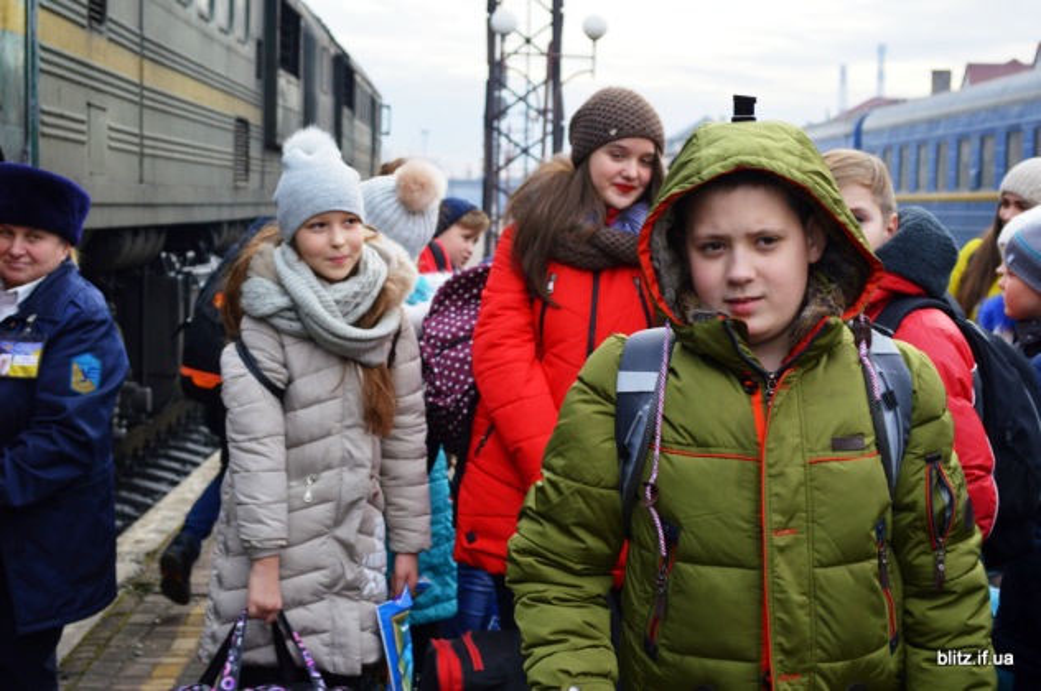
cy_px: 346
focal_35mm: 72
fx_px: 2080
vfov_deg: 18.9
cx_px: 520
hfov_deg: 28.1
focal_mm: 48
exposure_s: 1/125
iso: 160
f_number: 5.6
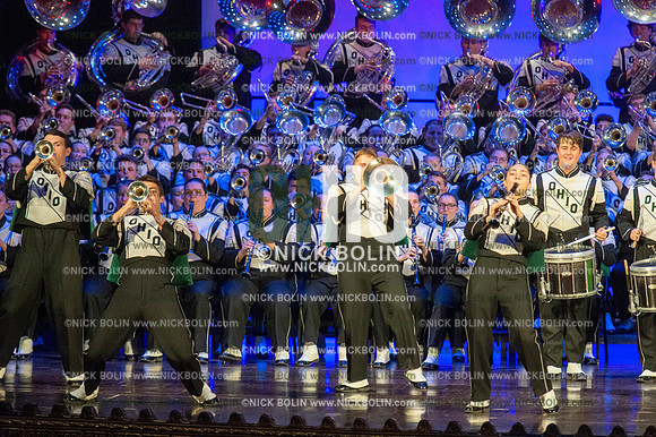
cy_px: 218
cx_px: 328
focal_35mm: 240
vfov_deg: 5.7
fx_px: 4371
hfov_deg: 8.6
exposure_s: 1/320
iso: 8000
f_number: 5.6
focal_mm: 240
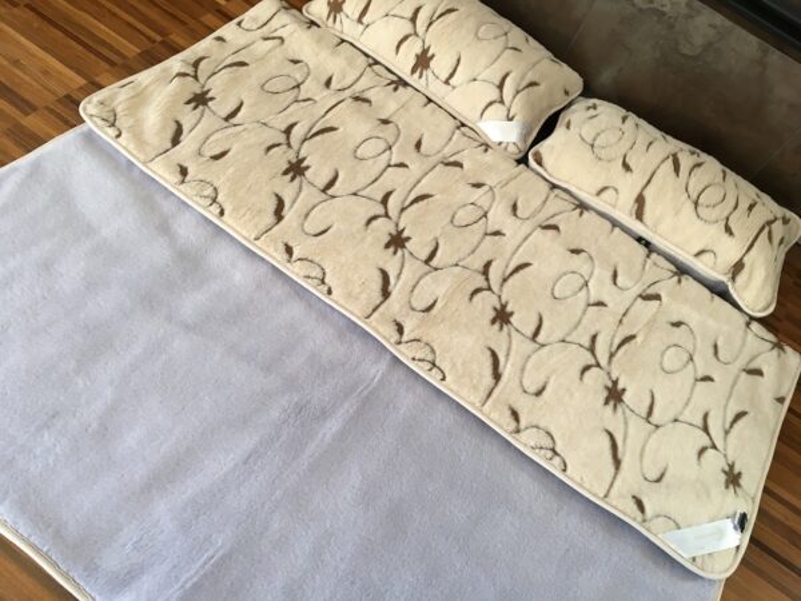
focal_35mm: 29
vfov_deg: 48.2
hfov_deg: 61.7
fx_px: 671
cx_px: 400
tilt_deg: -54.7
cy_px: 300
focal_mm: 4.15
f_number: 2.2
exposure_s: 1/33
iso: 64
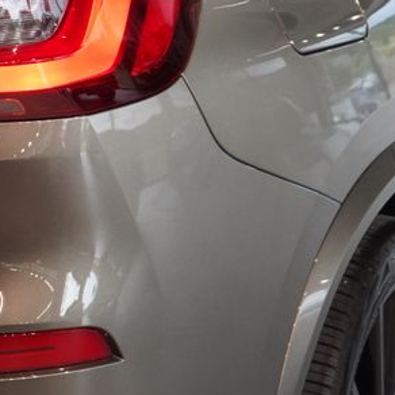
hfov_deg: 8.2
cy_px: -2
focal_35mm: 209
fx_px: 2698
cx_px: -149
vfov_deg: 8.3
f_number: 5.6
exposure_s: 1/160
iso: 4000
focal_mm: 70
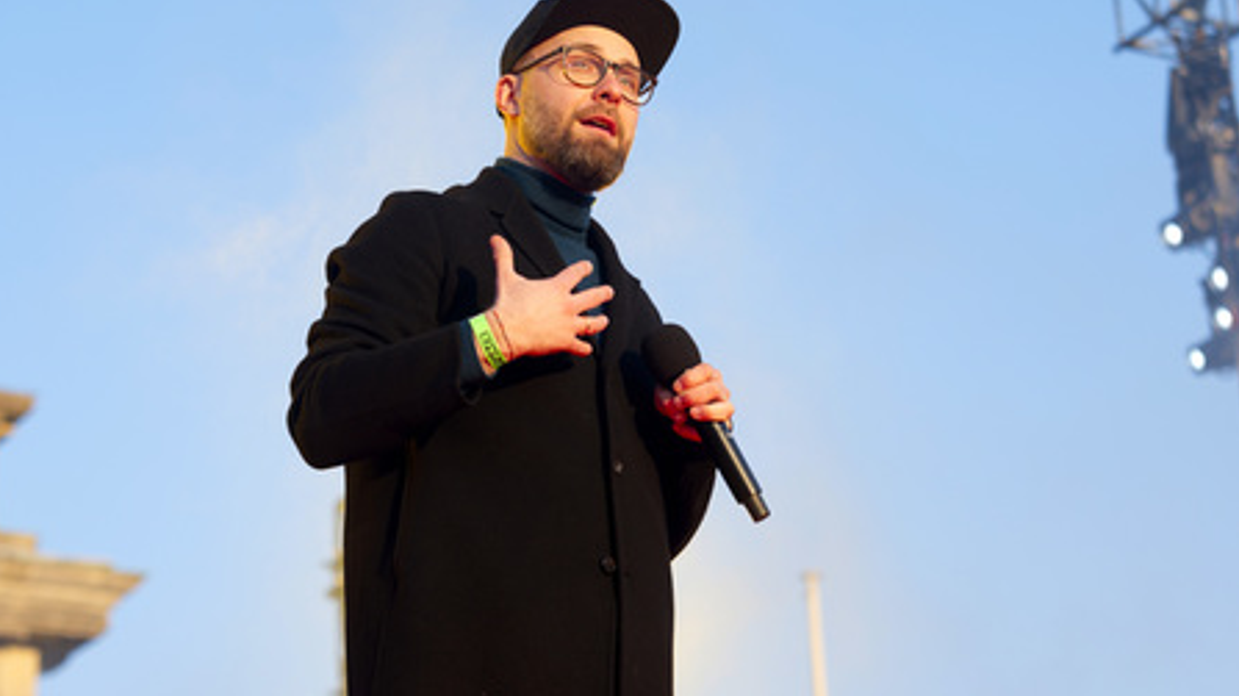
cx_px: 620
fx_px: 2430
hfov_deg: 28.6
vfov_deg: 16.3
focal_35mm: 74
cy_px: 316
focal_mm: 70
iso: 100
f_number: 4.5
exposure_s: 1/320
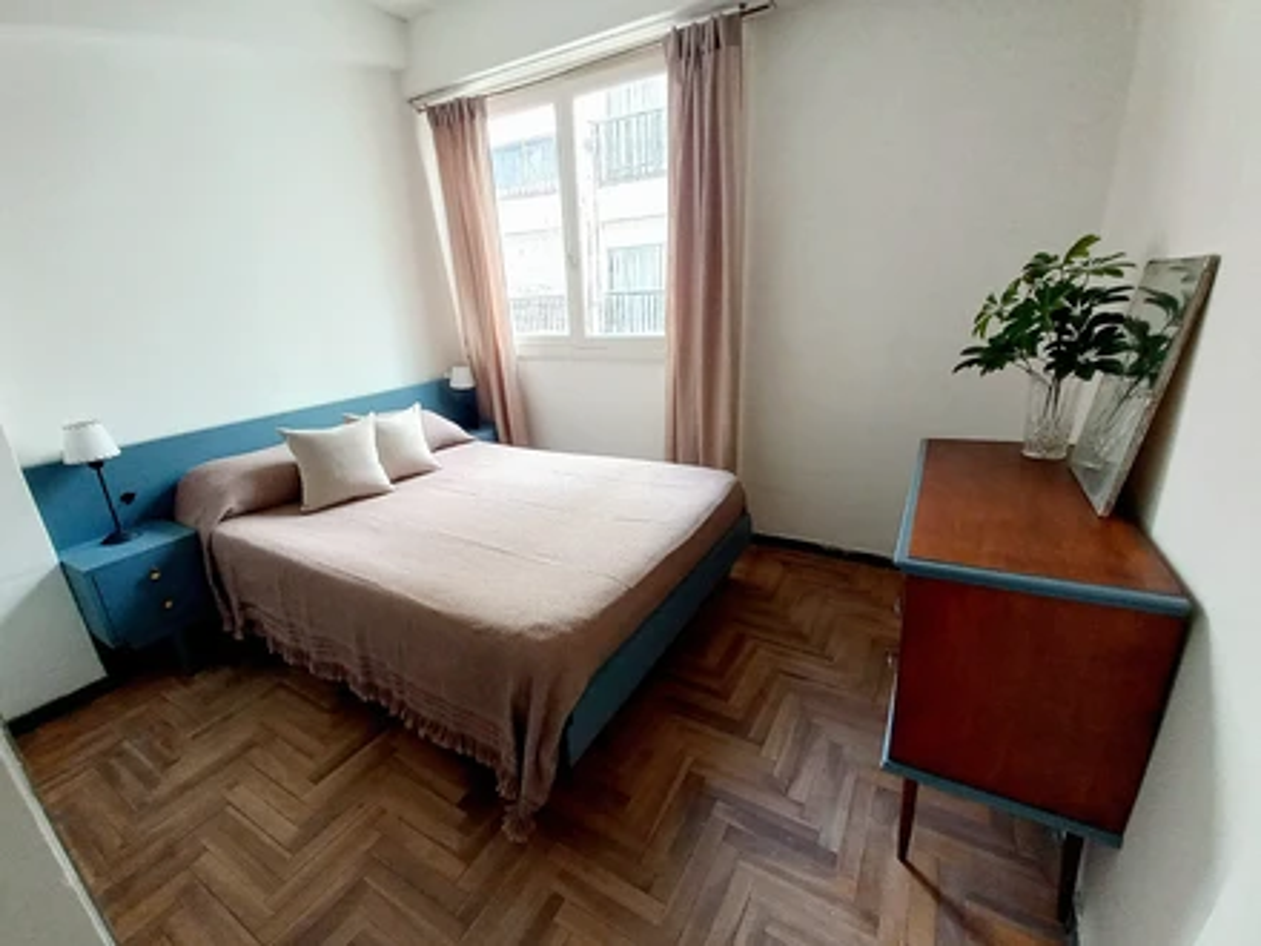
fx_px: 474
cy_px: 473
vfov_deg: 89.9
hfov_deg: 106.2
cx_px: 630
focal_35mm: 13
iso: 125
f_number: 2.2
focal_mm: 1.42
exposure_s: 1/50
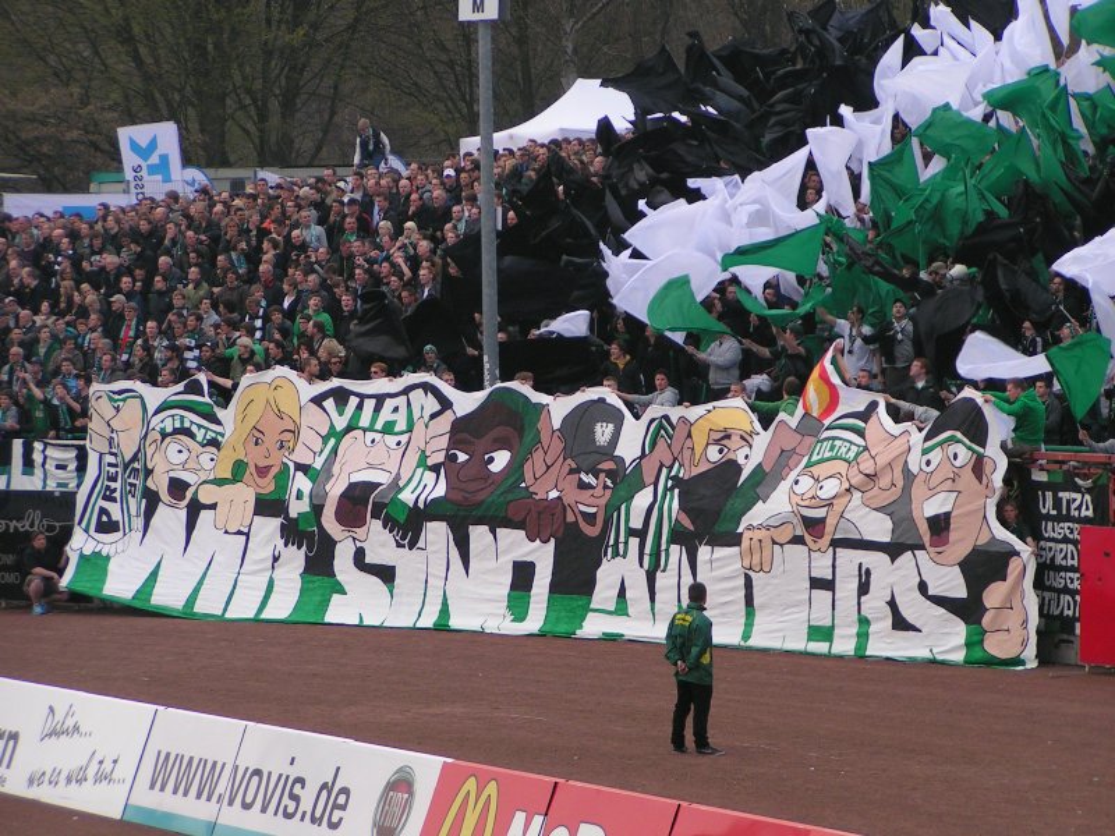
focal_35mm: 180
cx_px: 558
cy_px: 418
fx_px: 5798
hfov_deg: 11.0
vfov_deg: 8.2
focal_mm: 27.5
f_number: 3.5
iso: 80
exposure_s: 1/200
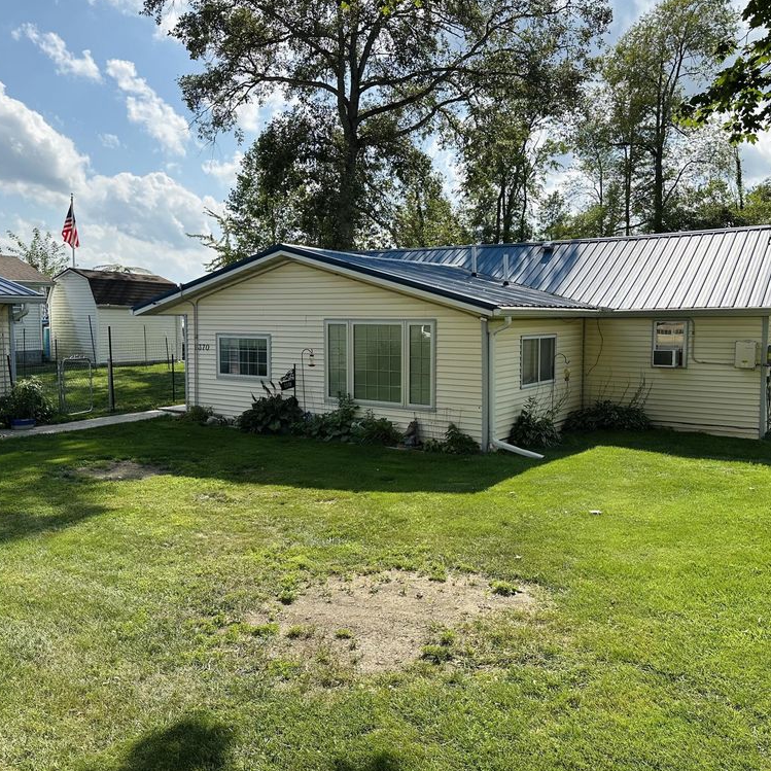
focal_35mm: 29
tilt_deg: -4.7
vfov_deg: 55.6
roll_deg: -0.2
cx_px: 398
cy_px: 389
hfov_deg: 55.6
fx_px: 731
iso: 80
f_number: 1.78
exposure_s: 1/3597
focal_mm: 6.86
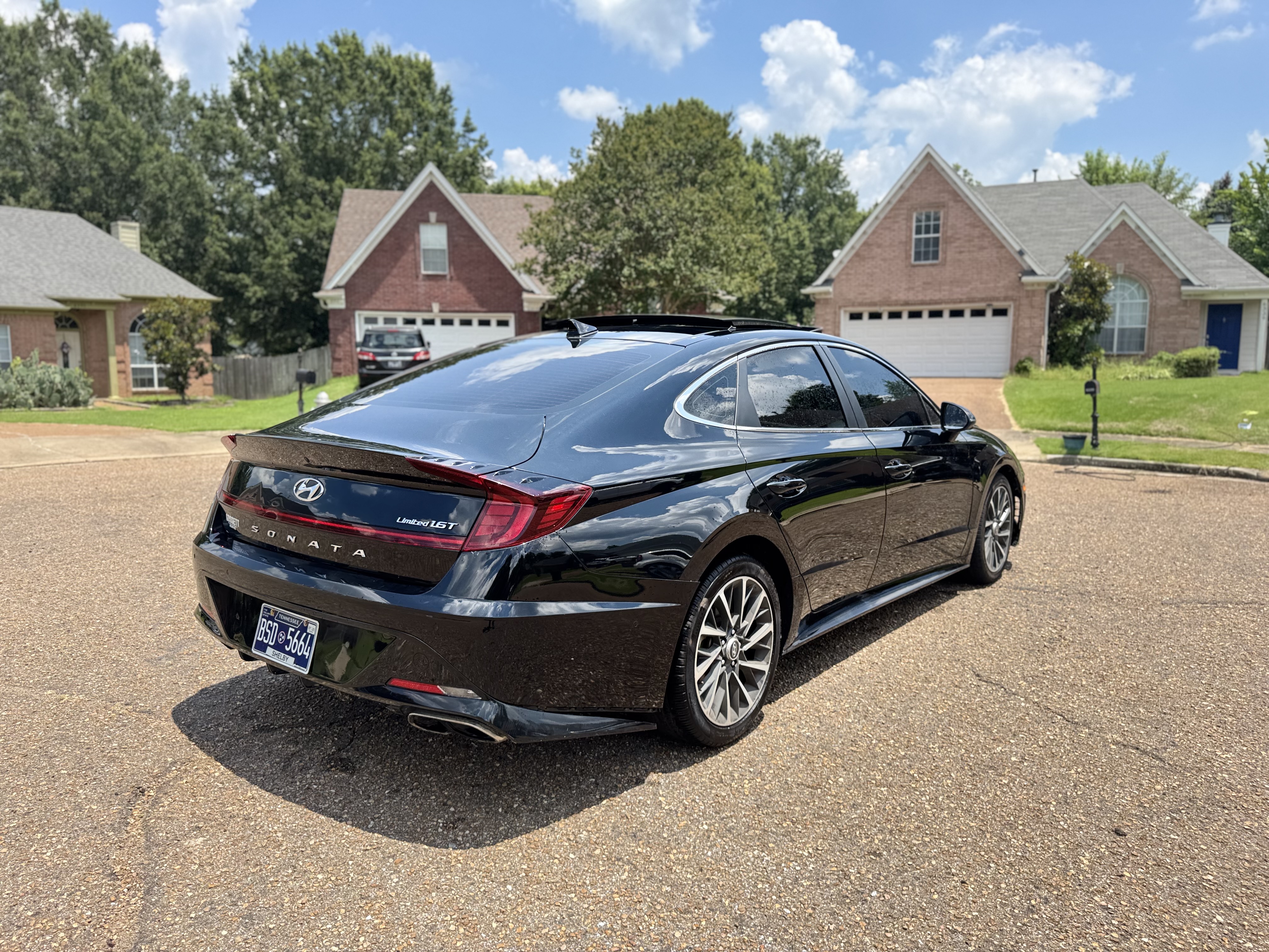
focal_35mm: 24
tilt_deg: -5.7
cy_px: 476
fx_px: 880
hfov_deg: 71.6
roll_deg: -1.4
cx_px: 634
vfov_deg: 56.8
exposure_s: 1/1366
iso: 80
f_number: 1.78
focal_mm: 6.76
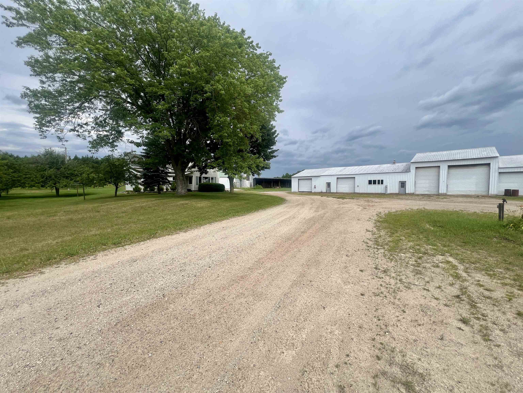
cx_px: 262
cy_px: 196
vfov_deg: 89.9
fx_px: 196
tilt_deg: -3.0
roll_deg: +1.6
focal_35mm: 13
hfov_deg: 106.2
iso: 32
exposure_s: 1/1597
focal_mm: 1.57
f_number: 1.8
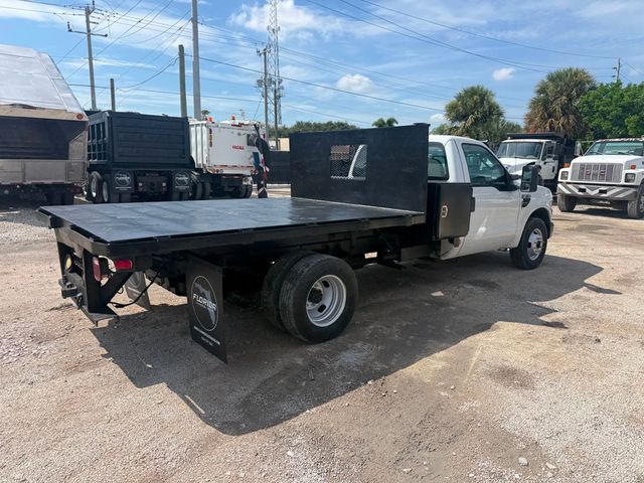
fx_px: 446
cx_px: 322
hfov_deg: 71.6
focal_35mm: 24
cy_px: 242
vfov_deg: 56.8
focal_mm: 6.76
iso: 80
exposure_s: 1/4673
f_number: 1.78
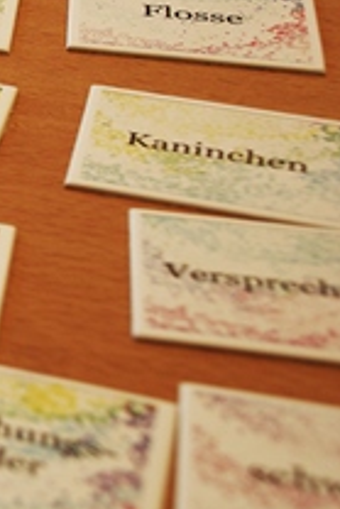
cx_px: -438
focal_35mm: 148
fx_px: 2093
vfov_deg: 13.7
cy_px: 46
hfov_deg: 8.6
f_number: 4.2
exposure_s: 1/60
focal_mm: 32
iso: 200
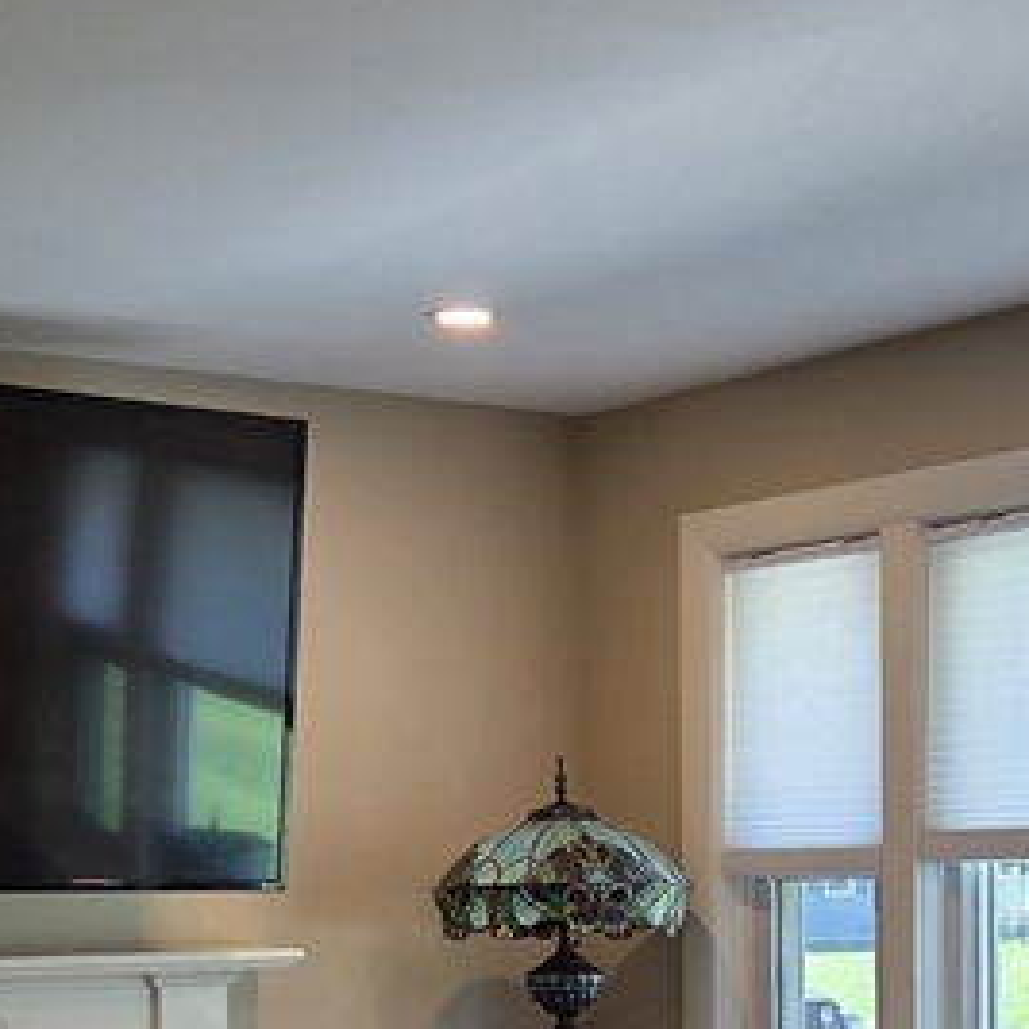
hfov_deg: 22.2
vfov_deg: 21.5
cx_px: 597
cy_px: 998
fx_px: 2623
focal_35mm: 78
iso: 64
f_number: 1.8
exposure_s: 1/120
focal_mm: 5.4
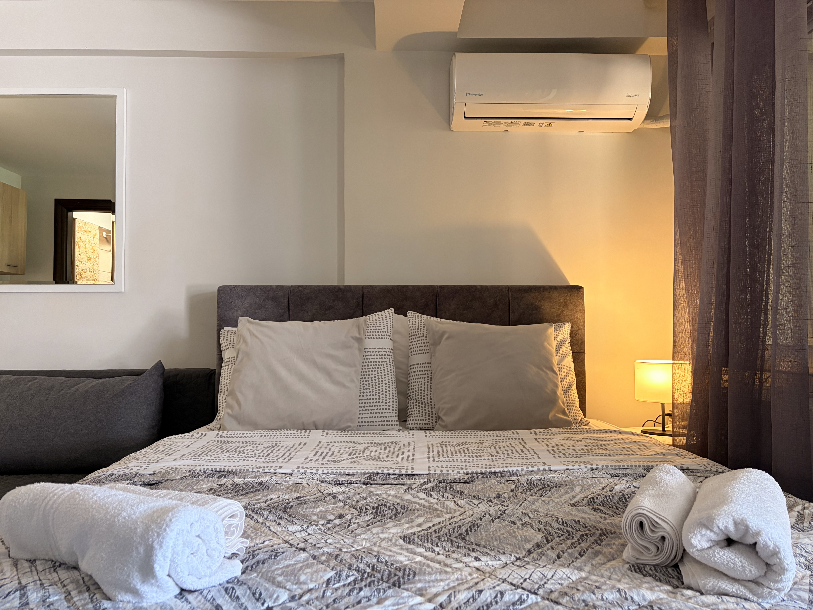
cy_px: 305
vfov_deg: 53.1
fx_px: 611
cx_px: 406
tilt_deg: +3.3
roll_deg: +0.0
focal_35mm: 26
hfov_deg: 67.3
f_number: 1.6
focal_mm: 5.96
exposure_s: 1/50
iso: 200
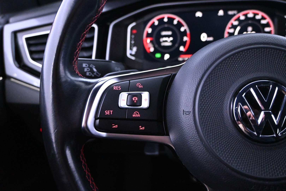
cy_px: 96
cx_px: 143
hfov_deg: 61.9
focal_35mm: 30
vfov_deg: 43.6
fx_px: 238
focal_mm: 20
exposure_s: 1/30
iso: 6400
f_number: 3.8
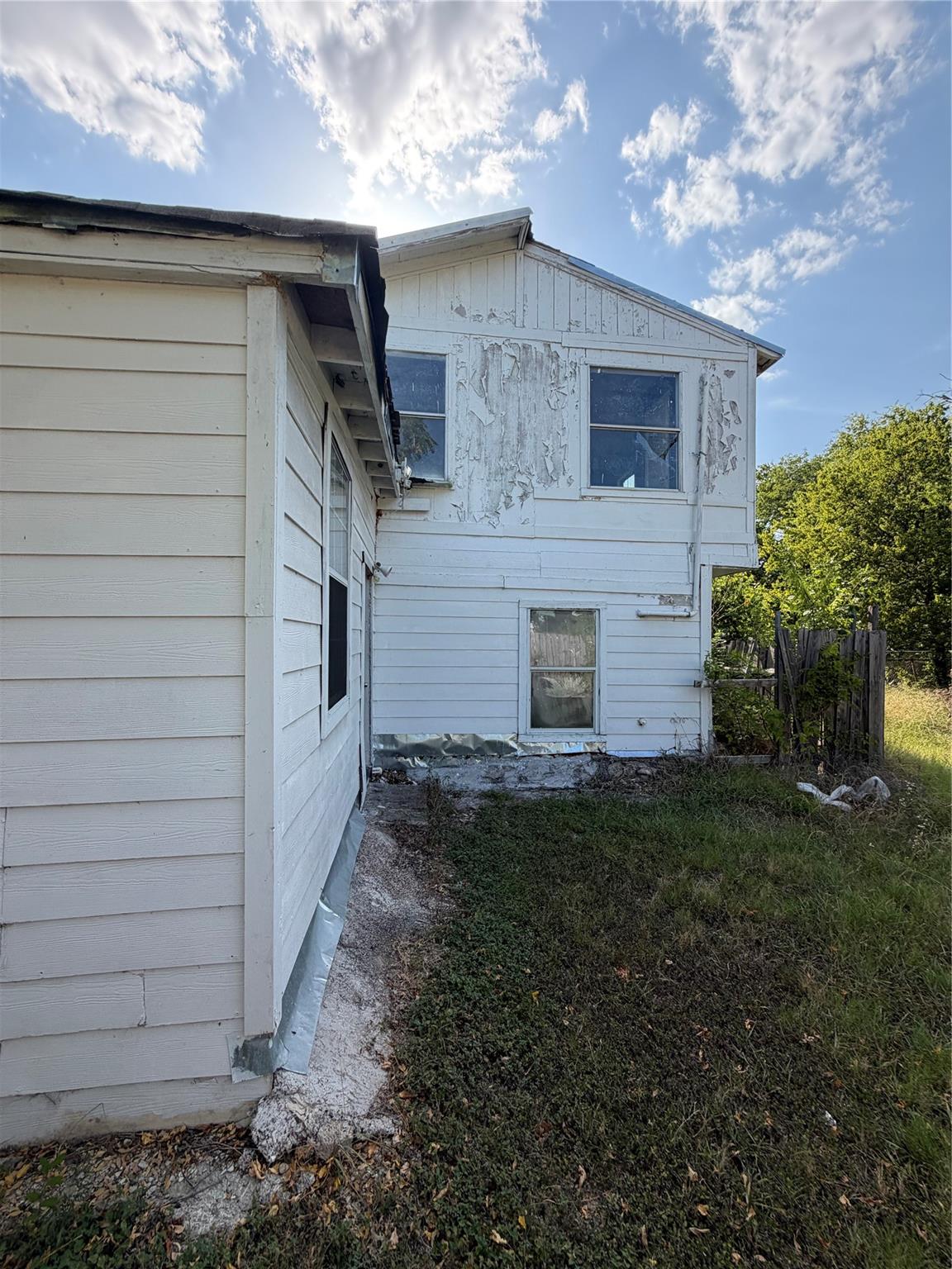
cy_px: 634
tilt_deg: +1.3
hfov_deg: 85.7
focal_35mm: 14
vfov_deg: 102.1
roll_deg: +0.7
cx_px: 476
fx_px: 513
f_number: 2.2
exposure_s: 1/596
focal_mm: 2.22
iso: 40
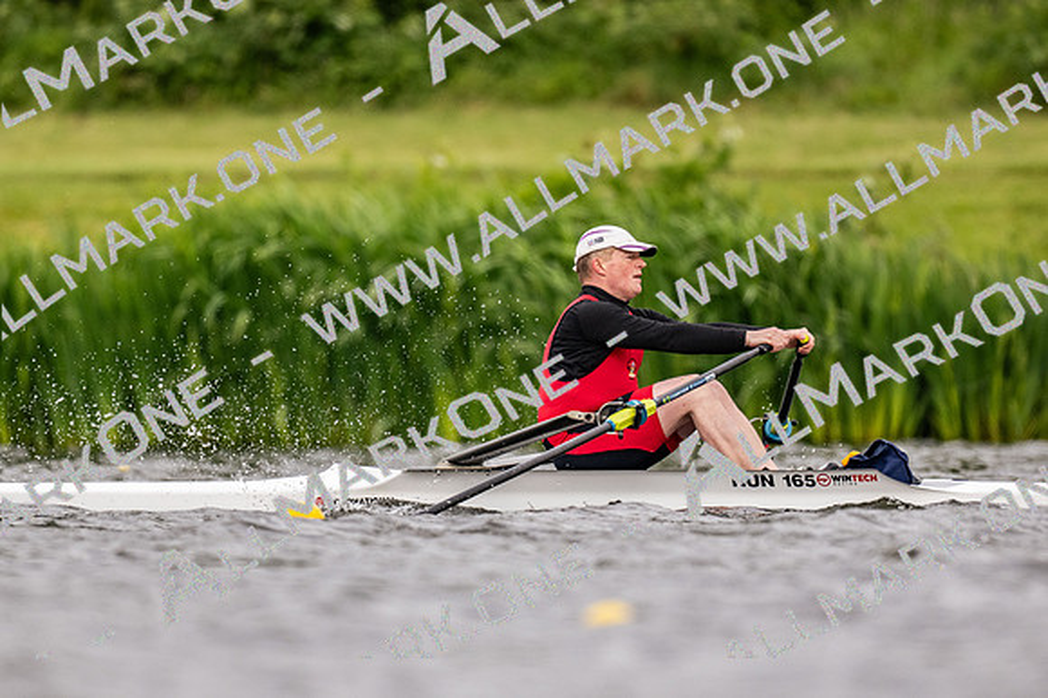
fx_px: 26184
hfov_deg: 2.3
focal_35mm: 900
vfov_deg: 1.5
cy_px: 349
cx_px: 524
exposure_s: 1/2500
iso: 720
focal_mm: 600
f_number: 4
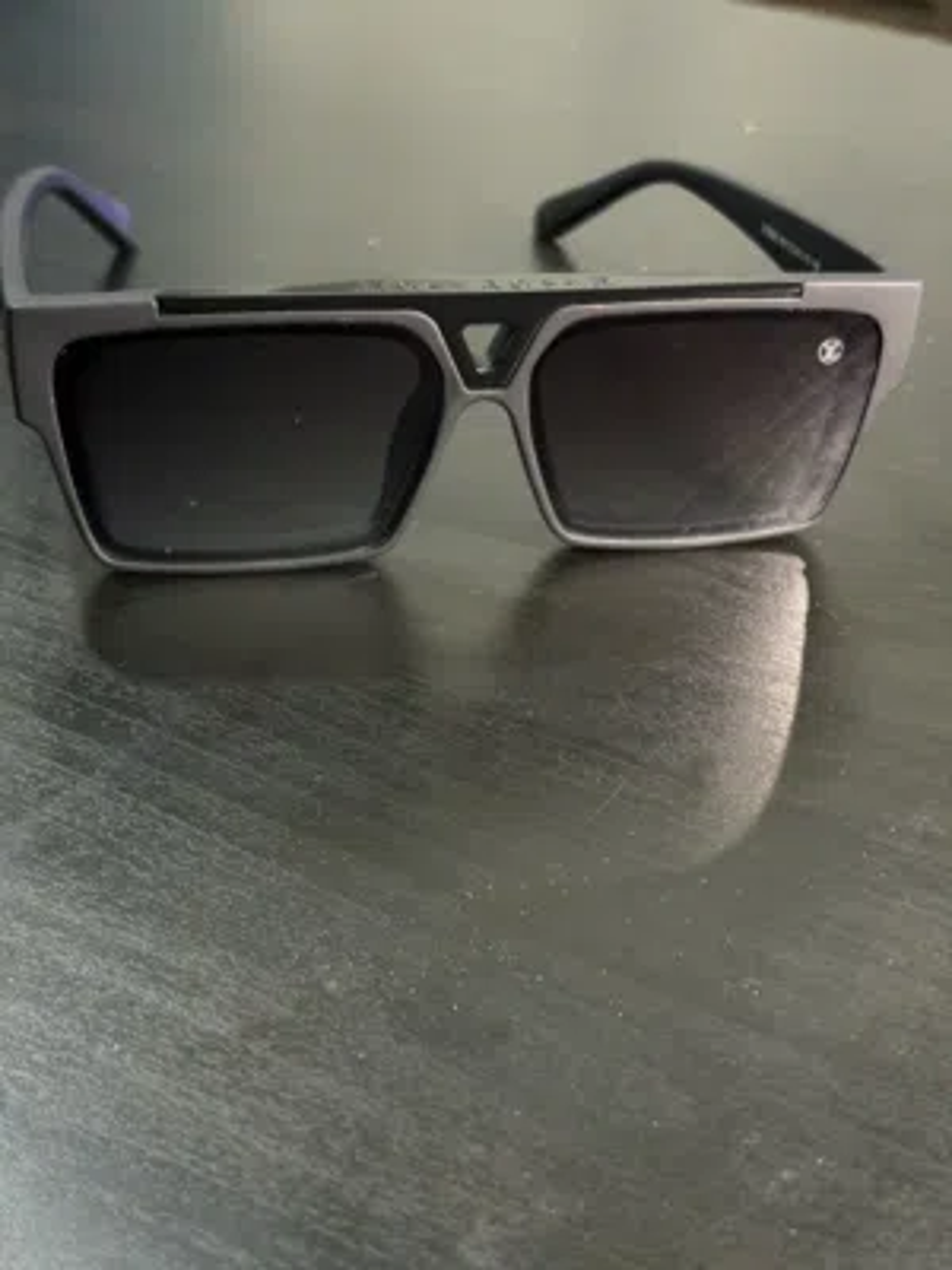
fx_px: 1907
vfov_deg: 36.8
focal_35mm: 52
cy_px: 635
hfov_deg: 28.0
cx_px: 476
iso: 640
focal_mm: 5.96
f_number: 1.6
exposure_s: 1/20
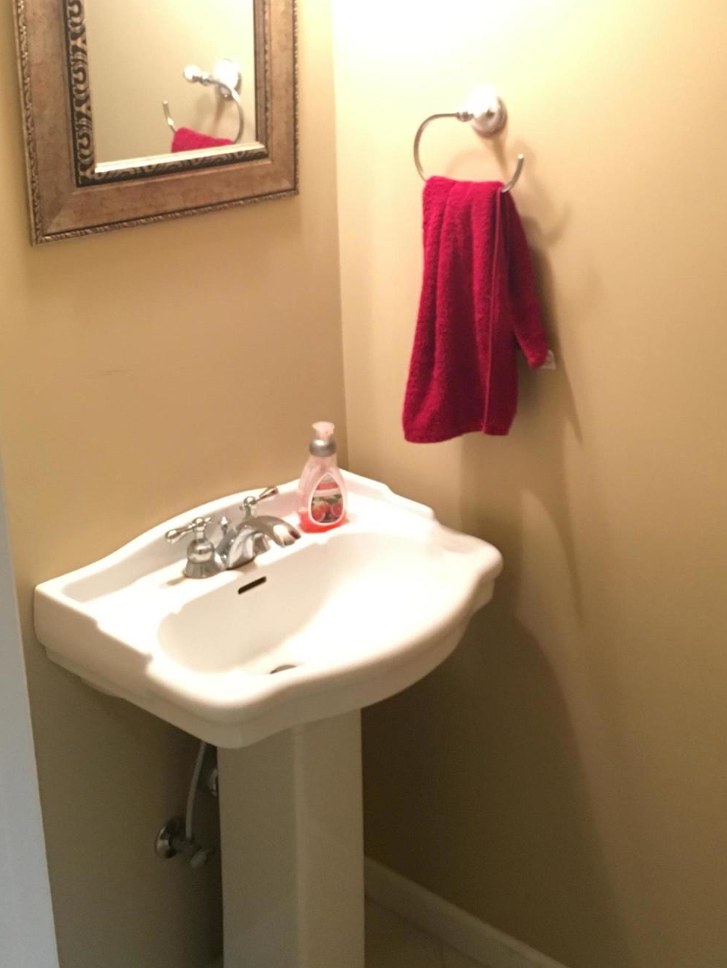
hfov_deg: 32.8
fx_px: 1232
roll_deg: -0.2
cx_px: 426
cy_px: 376
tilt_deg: -16.5
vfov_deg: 42.7
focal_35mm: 44
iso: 200
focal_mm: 4.15
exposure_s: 1/17
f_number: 2.2
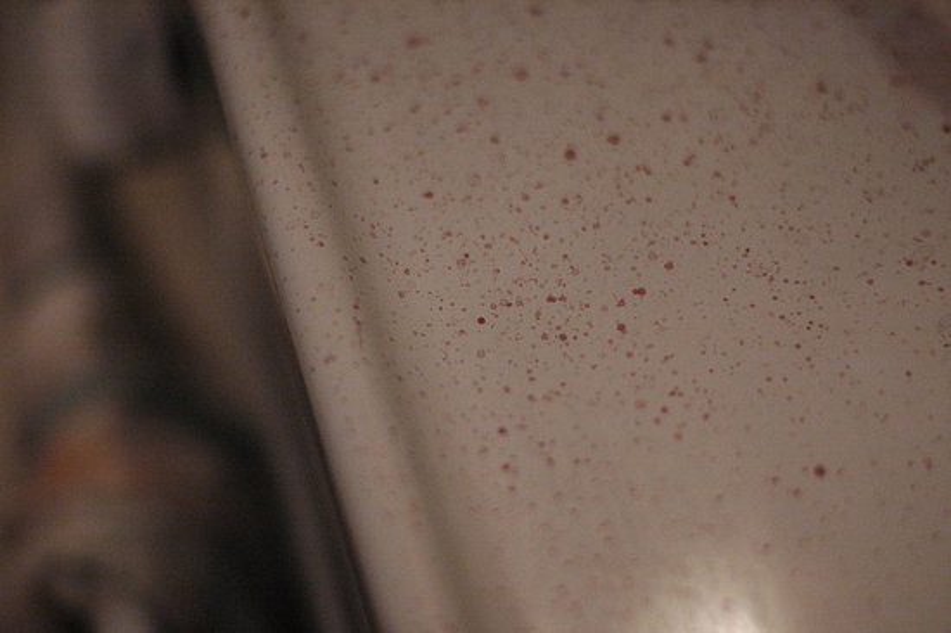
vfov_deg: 18.2
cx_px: 476
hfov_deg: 27.0
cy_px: 316
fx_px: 1980
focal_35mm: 75
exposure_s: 1/1250
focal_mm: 50
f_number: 1.4
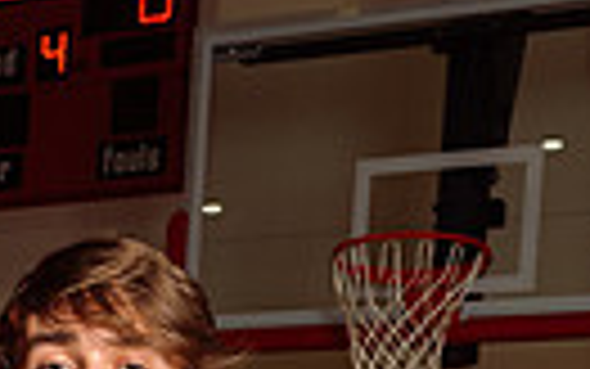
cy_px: 896
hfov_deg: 16.5
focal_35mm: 123
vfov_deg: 9.5
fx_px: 1979
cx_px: -36
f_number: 7.1
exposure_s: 1/250
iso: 320
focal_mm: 35
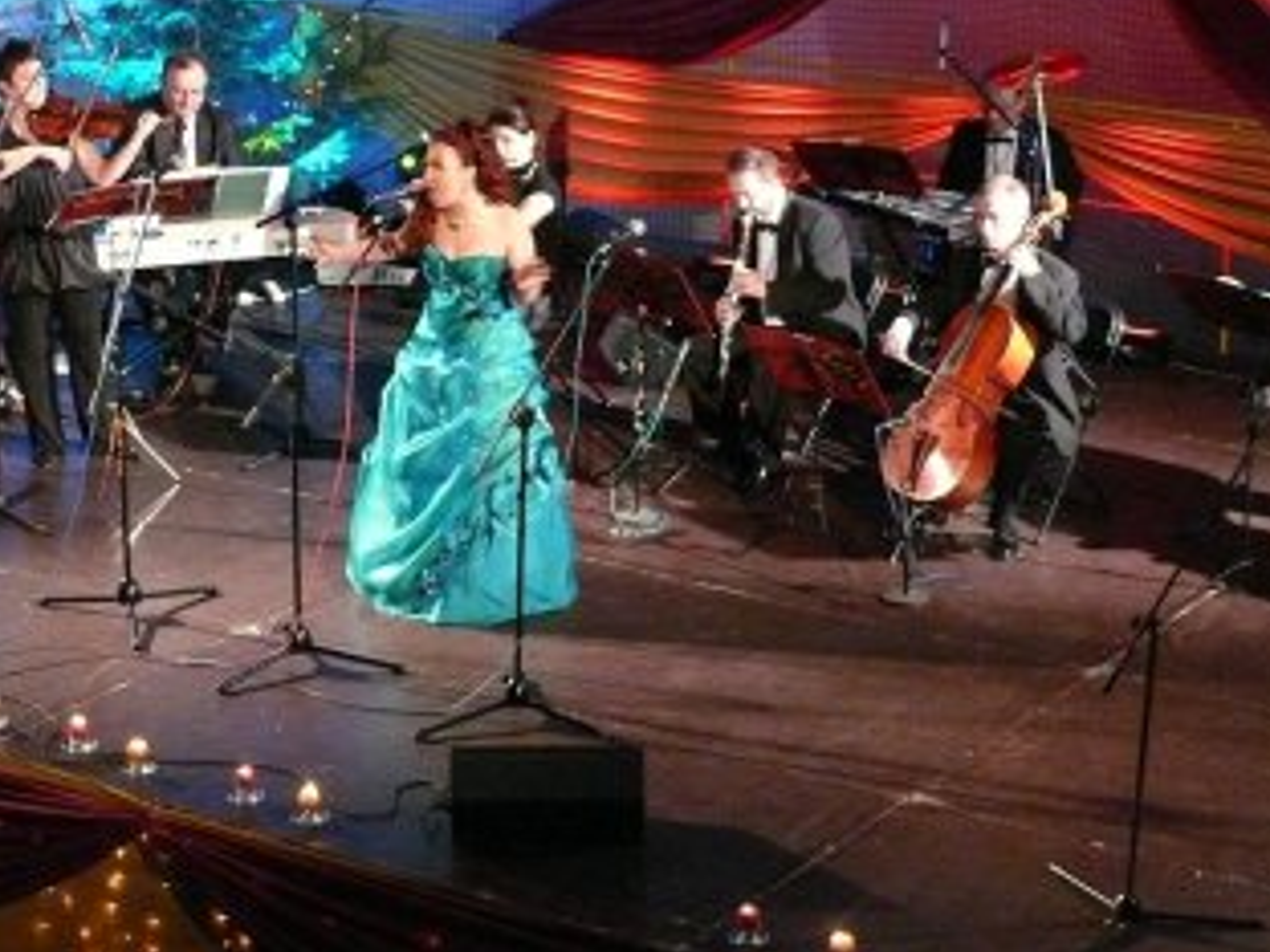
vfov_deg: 15.9
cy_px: 356
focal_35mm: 93
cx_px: 623
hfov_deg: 21.1
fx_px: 3412
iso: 800
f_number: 3.2
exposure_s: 1/20
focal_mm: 12.3
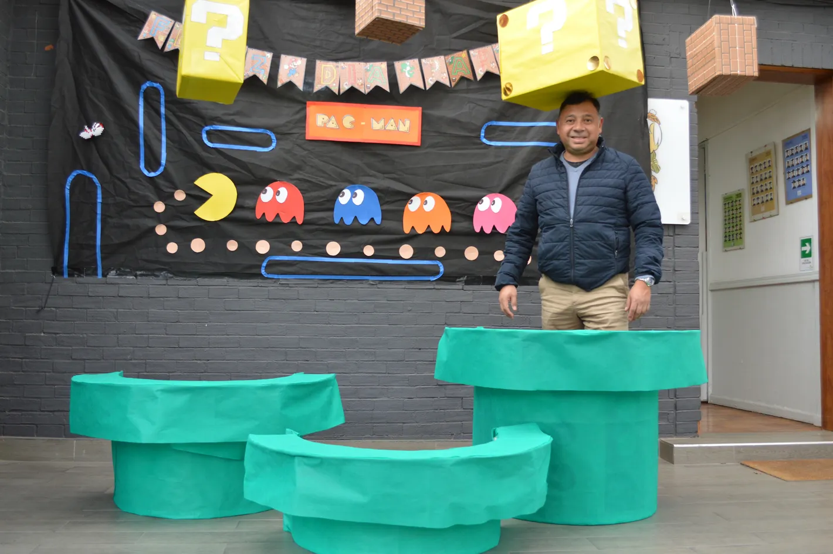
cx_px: 416
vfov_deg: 39.9
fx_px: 763
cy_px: 277
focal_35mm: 33
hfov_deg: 57.3
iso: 400
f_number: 4.5
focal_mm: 22
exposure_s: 1/80
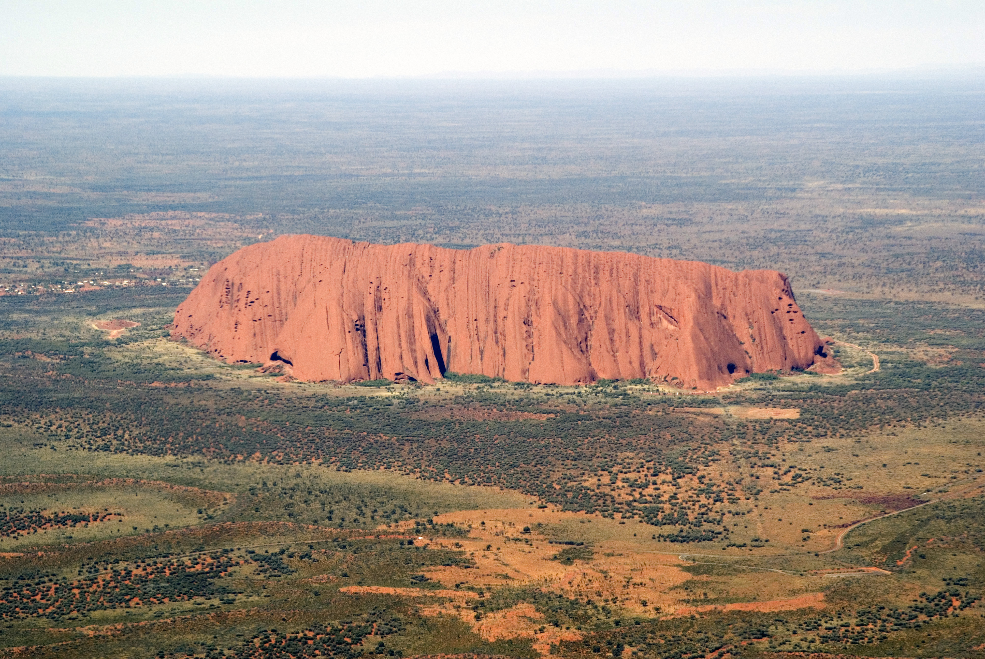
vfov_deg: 11.5
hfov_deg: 17.0
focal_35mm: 120
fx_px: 3287
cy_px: 330
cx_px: 492
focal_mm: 80
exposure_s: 1/640
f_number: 9
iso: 200
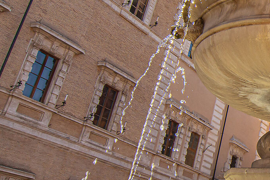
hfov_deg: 23.7
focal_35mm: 63
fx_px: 473
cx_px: 427
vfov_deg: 21.6
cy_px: 94
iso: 400
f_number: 10
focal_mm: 18
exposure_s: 1/400
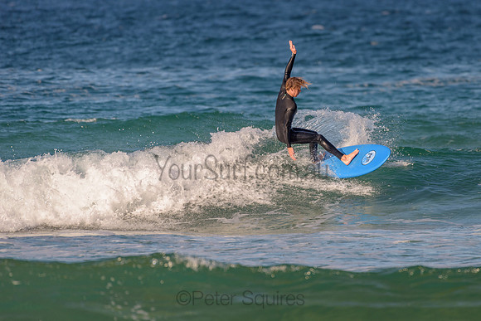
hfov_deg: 3.4
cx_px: 295
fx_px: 8197
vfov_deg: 2.2
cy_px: 137
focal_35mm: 613
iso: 140
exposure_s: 1/2000
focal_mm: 500
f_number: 5.6
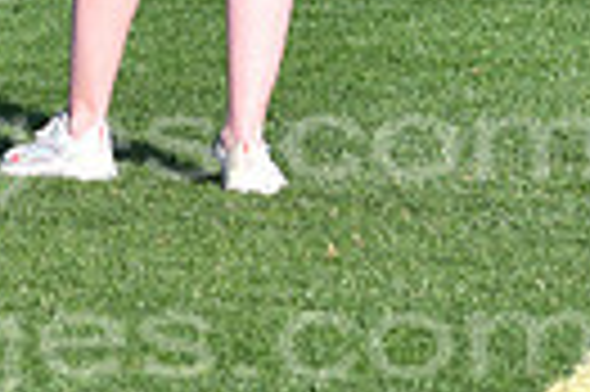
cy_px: -345
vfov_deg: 2.3
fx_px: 9788
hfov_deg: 3.4
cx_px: -419
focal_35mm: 598
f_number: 4
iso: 250
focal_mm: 90
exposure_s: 1/3200
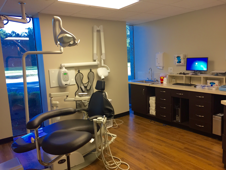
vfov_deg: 48.2
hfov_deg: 61.7
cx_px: 113
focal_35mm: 29
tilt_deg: -8.2
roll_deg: +2.7
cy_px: 85
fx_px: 189
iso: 80
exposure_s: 1/30
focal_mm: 4.15
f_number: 2.2
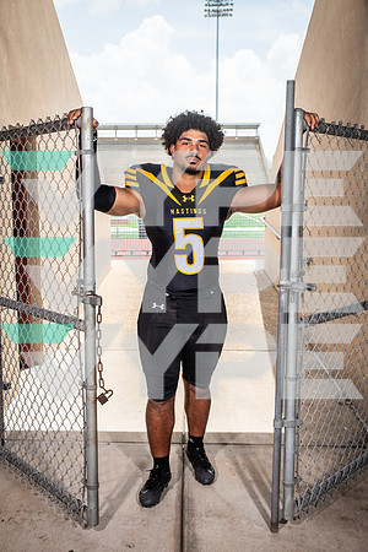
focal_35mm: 40
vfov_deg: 48.5
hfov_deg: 33.4
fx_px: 613
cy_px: 276
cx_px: 184
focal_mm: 40
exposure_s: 1/400
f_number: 7.1
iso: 160
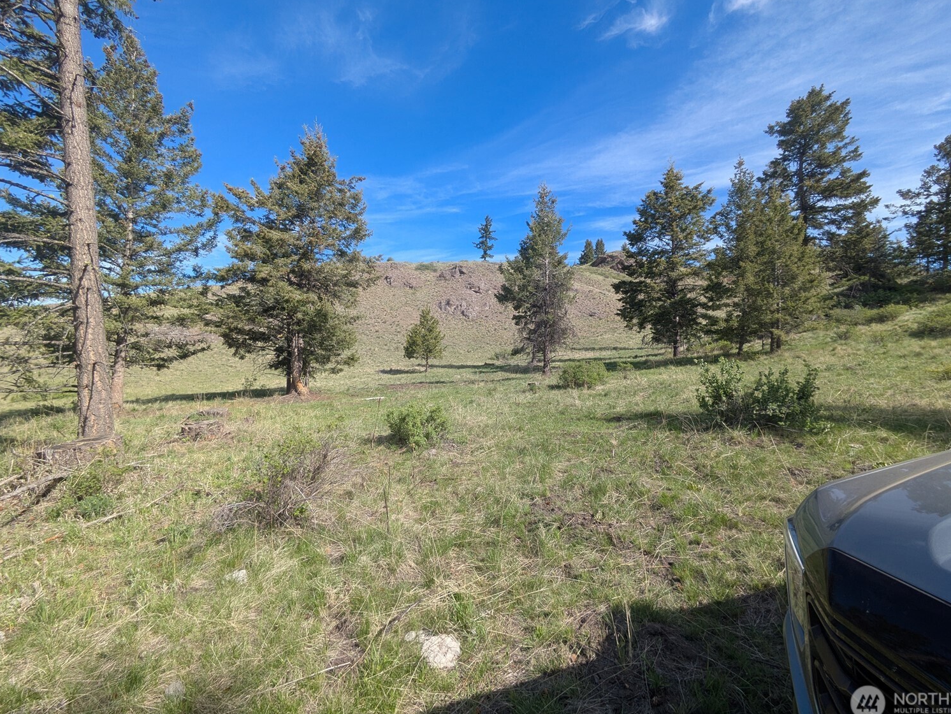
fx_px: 412
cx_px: 506
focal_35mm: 15
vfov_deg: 81.8
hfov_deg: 98.0
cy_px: 346
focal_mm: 1.83
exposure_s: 1/822
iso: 46
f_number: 2.2
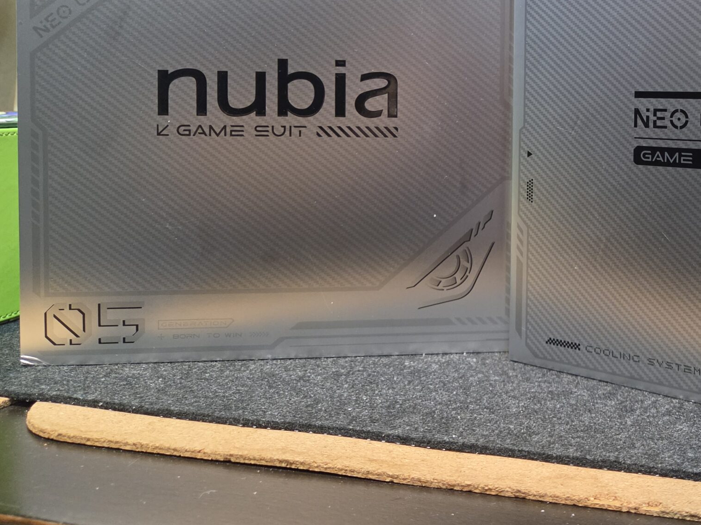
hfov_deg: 45.2
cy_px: 110
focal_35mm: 39
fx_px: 790
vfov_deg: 35.7
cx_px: 571
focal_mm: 5.4
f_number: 1.8
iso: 1250
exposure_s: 1/100
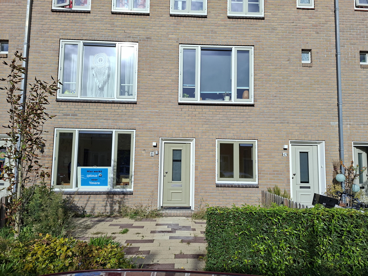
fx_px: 245
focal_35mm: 23
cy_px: 138
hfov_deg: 73.9
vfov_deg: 58.9
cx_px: 184
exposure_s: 1/1582
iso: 50
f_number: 1.8
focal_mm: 5.5
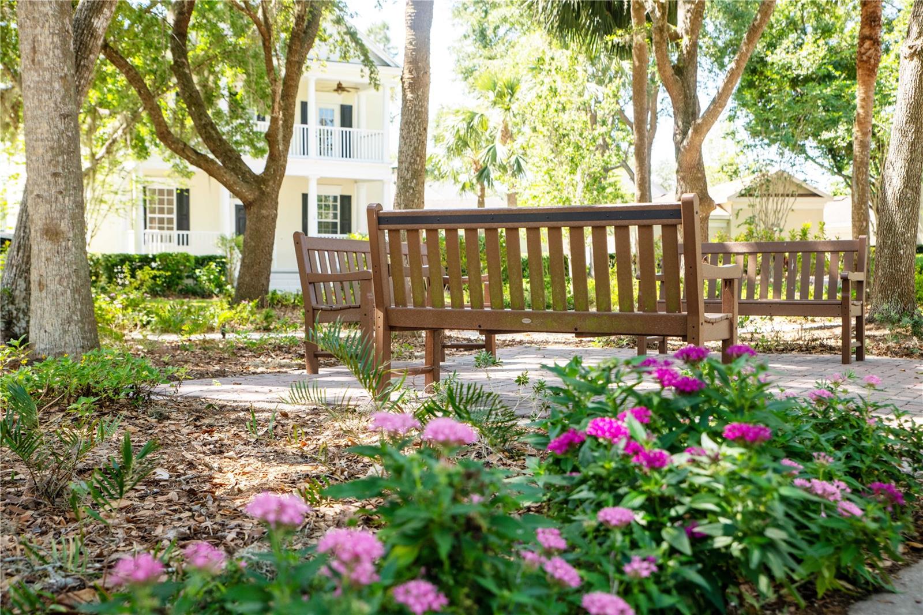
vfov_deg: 29.2
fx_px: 1179
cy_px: 308
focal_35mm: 46
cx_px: 462
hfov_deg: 42.8
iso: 200
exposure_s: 1/250
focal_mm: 46
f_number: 4.5
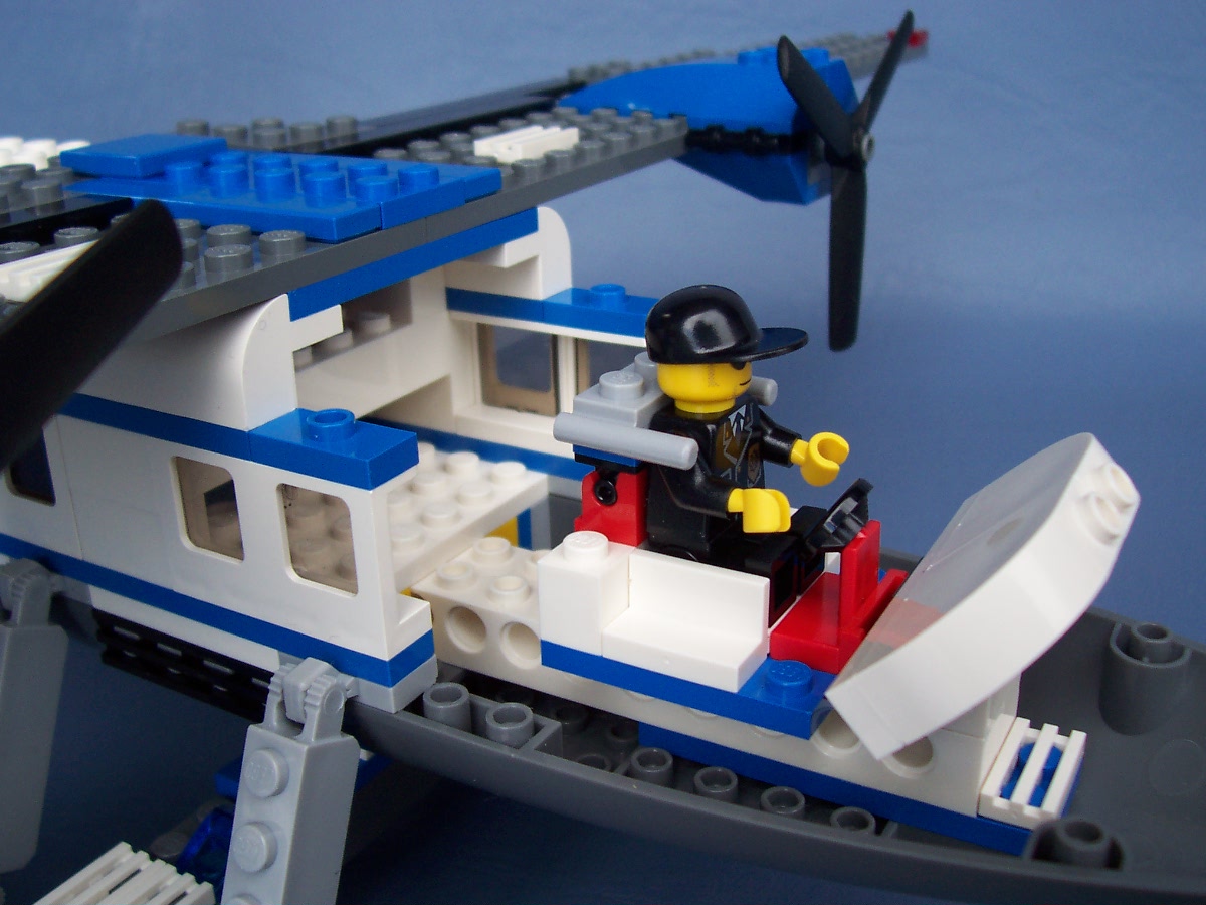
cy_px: 452
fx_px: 1289
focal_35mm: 37
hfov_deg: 50.1
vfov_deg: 38.7
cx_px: 603
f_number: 2.8
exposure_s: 1/350
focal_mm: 5.6
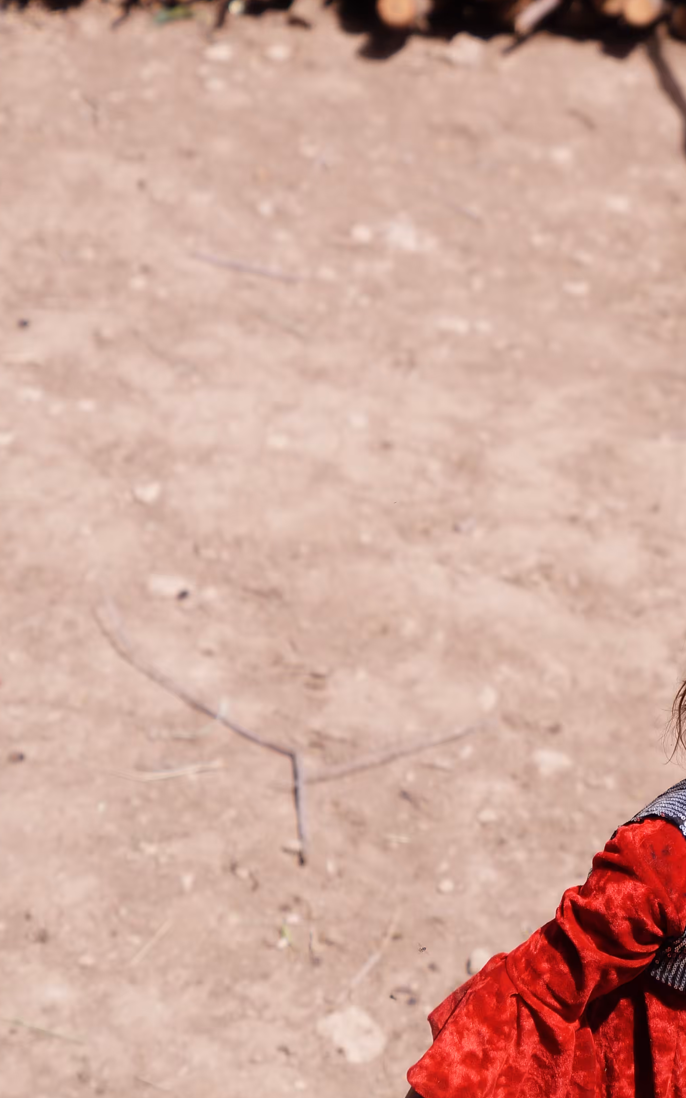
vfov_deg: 16.3
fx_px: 3830
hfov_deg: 10.2
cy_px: 393
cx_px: 528
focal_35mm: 128
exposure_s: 1/1250
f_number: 2.8
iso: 100
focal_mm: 50
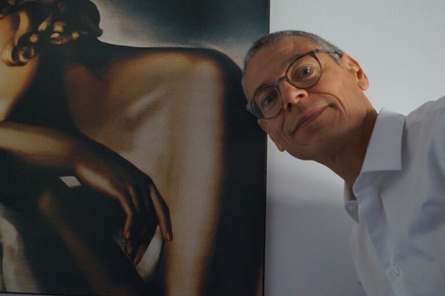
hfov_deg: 46.4
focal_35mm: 42
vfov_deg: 31.9
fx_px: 519
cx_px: 222
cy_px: 148
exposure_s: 1/160
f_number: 4.5
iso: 2000
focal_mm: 28
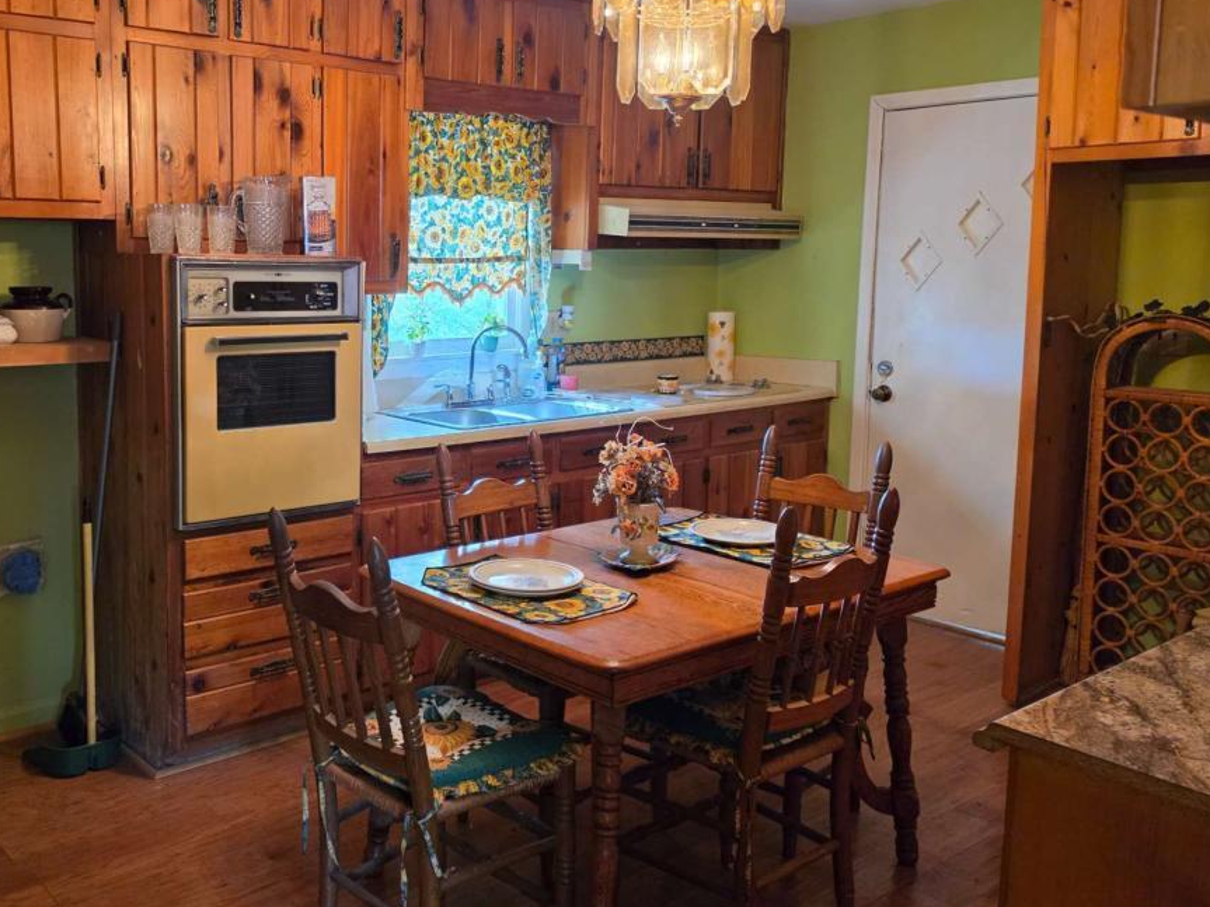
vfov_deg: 44.0
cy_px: 386
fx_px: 1118
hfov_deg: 55.8
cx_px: 418
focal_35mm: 32
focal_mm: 6.5
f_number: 1.4
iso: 400
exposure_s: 1/120
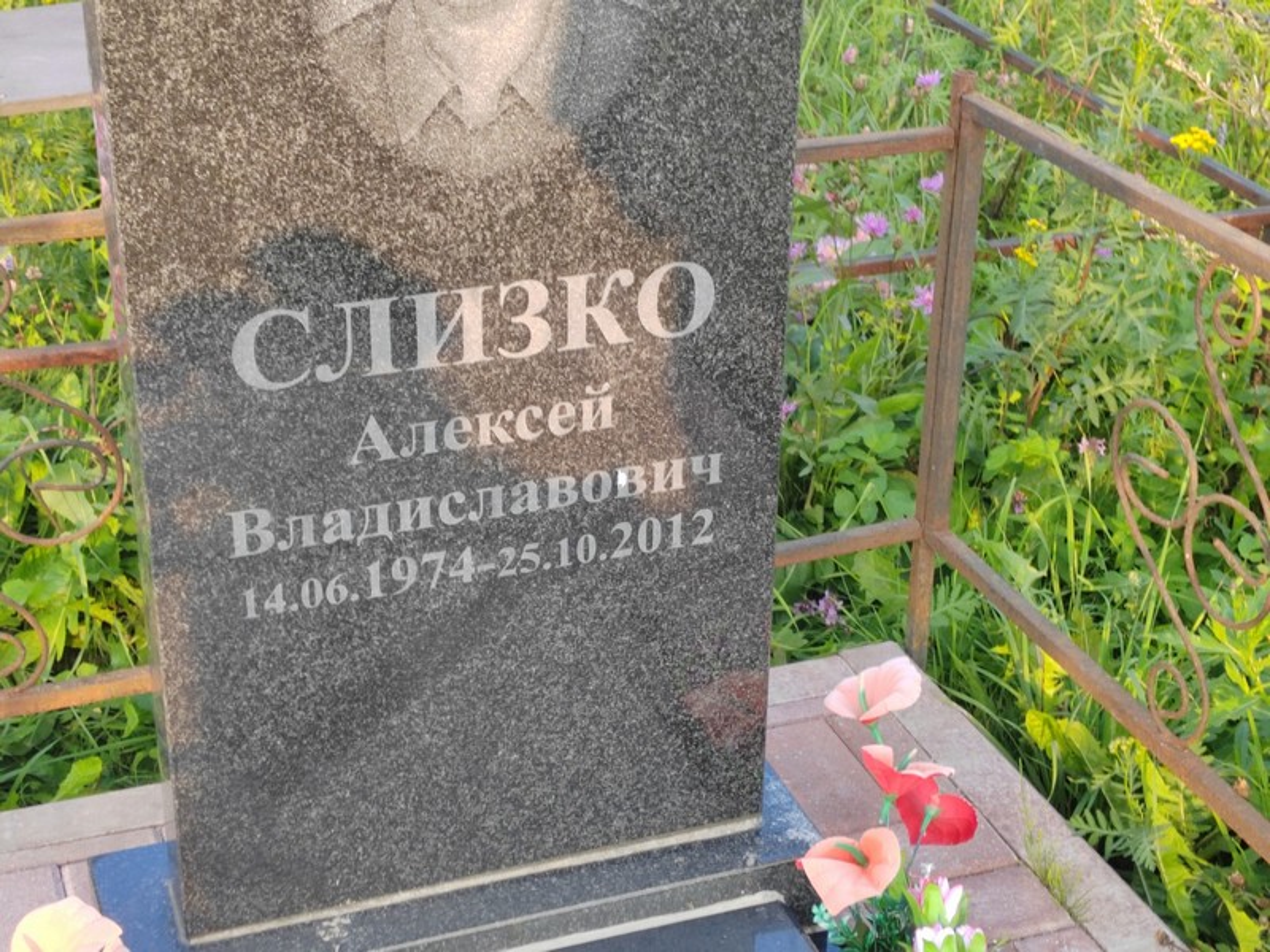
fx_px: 2238
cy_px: 476
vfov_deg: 24.0
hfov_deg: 31.7
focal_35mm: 61
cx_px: 635
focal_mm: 5.52
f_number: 1.9
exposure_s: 1/100
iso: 100
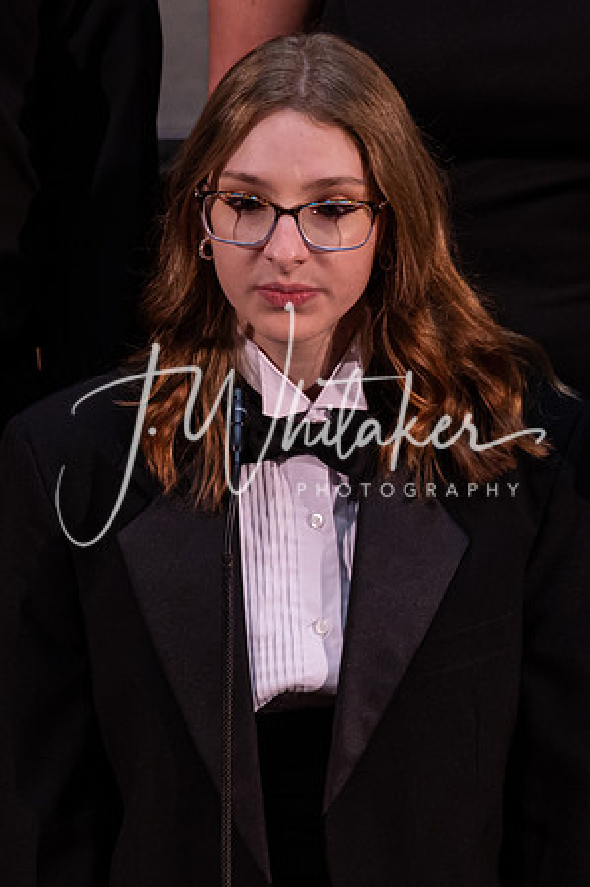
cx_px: 303
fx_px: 27473
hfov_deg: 1.2
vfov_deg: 1.9
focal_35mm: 1115
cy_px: 338
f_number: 6.3
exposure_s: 1/100
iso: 1600
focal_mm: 600
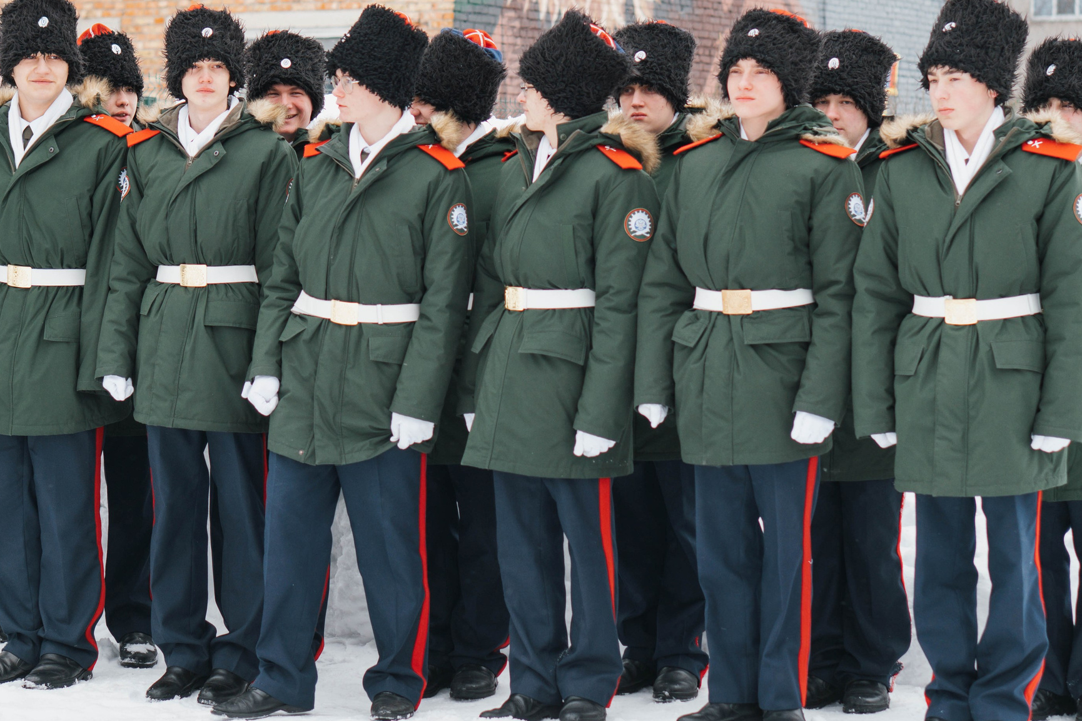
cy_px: 225
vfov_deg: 12.3
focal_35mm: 111
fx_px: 3336
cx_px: 477
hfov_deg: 18.4
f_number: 3.2
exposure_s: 1/200
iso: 100
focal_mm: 50
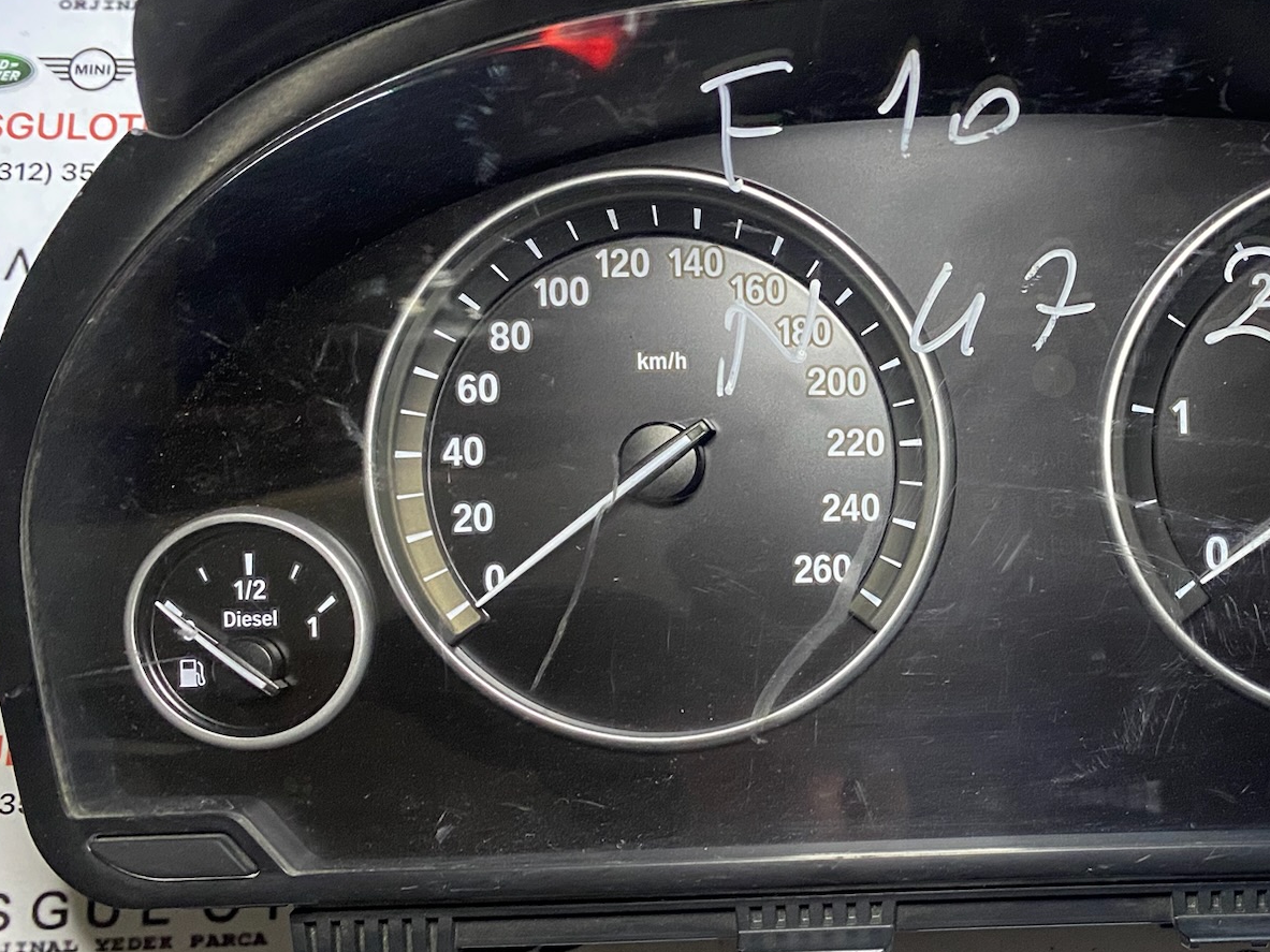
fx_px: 1651
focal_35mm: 45
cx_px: 1053
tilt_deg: -78.4
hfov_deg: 40.0
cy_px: 519
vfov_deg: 32.2
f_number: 1.8
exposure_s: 1/60
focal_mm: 4.25
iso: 400
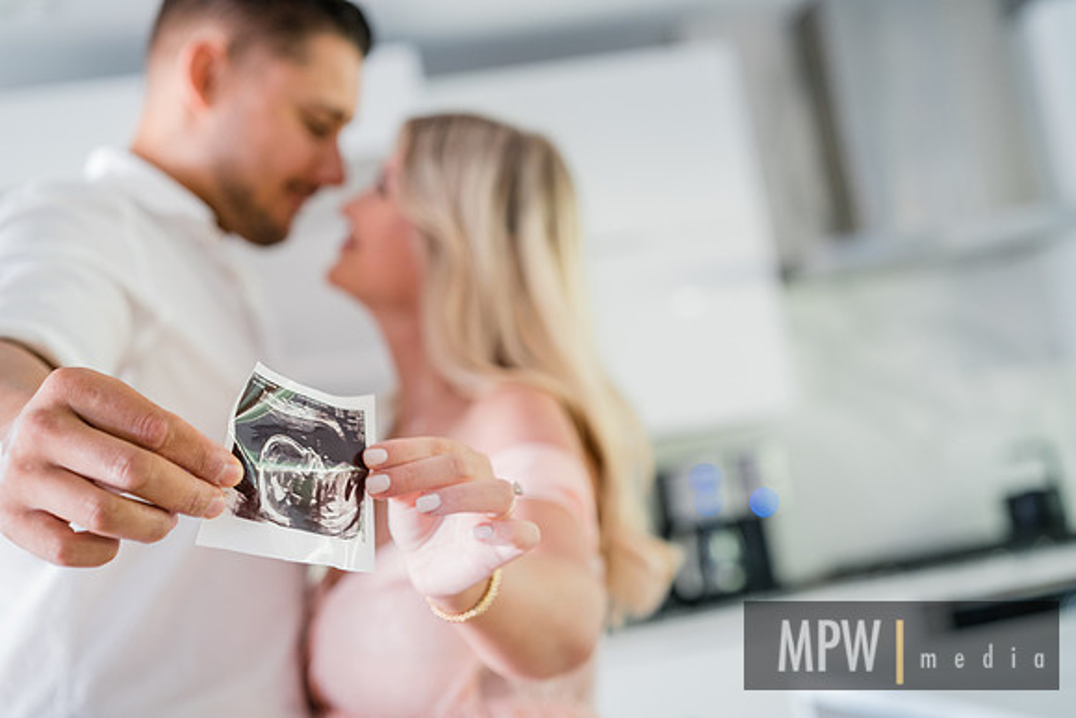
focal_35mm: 55
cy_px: 359
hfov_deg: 36.2
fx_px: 1644
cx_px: 538
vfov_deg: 24.6
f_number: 2.8
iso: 1600
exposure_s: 1/60
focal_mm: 55
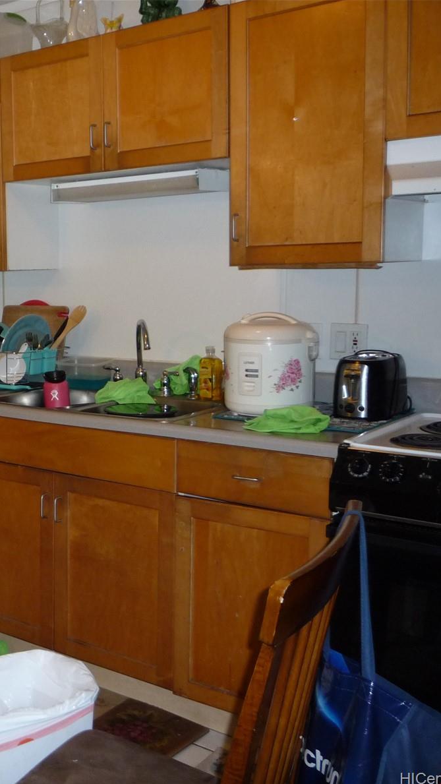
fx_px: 915
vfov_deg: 46.4
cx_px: -22
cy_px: 395
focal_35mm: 44
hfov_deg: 25.5
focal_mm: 5.2
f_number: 3.3
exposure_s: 1/30
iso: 200
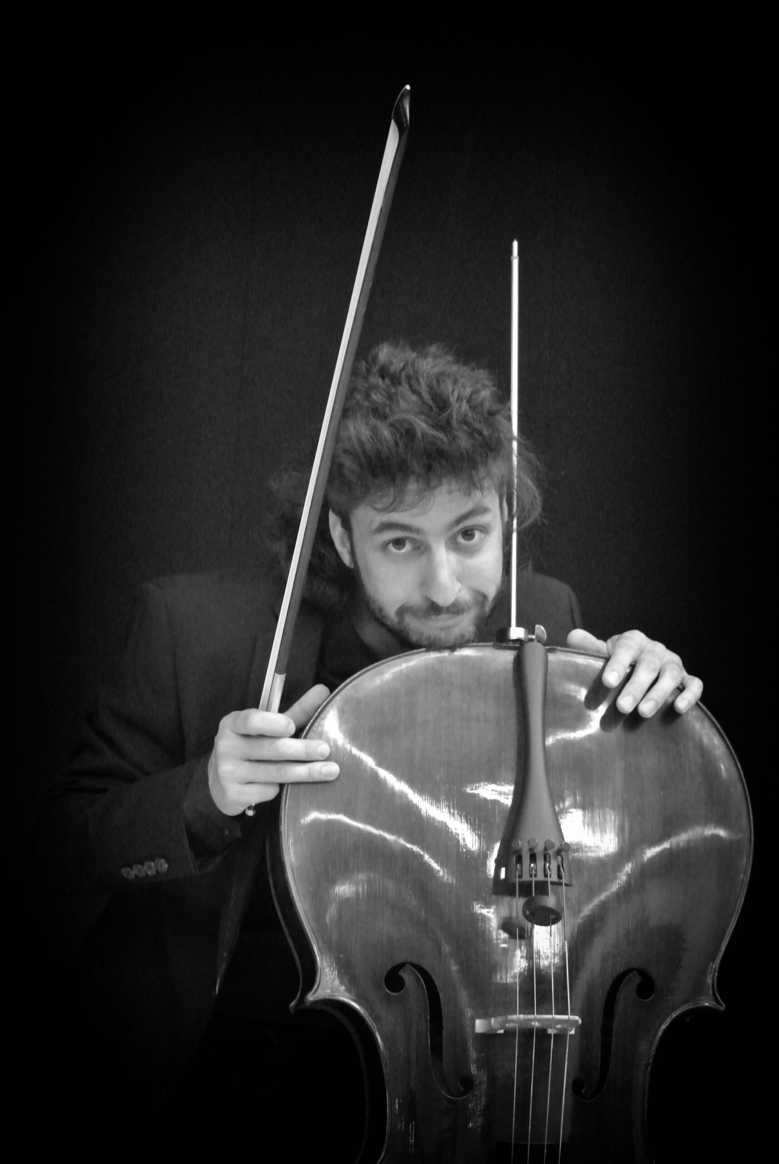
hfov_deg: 16.9
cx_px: 390
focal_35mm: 81
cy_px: 582
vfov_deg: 25.0
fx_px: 2621
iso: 6400
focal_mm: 30
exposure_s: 1/50
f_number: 3.8
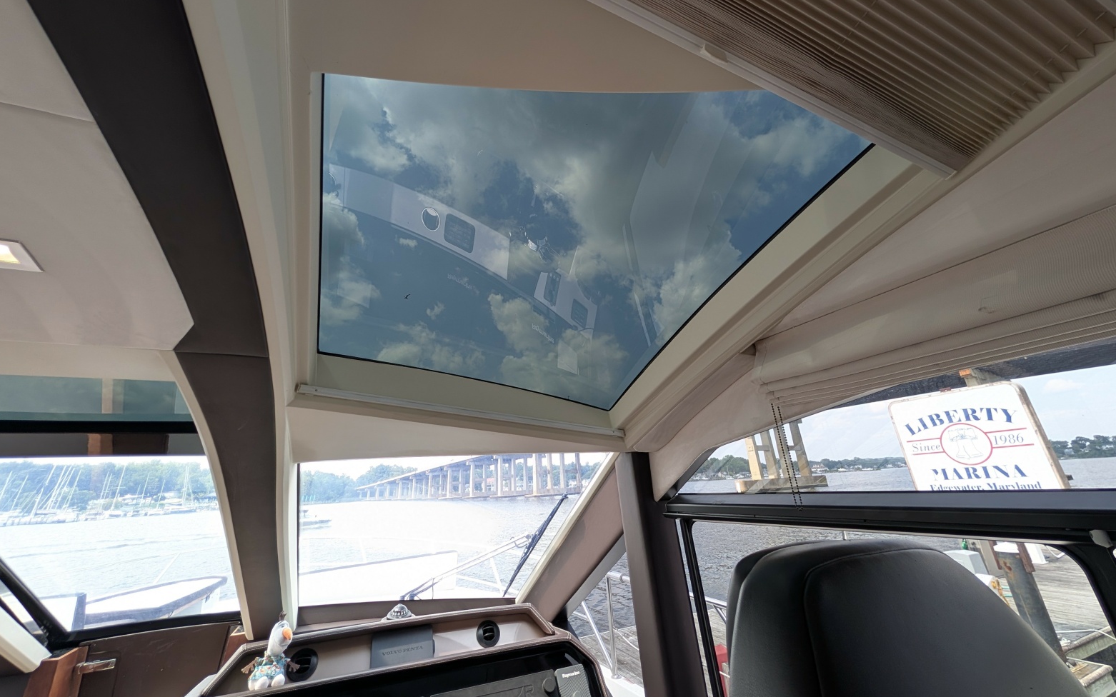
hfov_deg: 109.4
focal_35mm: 13
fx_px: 395
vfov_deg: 82.4
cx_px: 559
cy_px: 301
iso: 42
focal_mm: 2.02
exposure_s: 1/264
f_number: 1.7
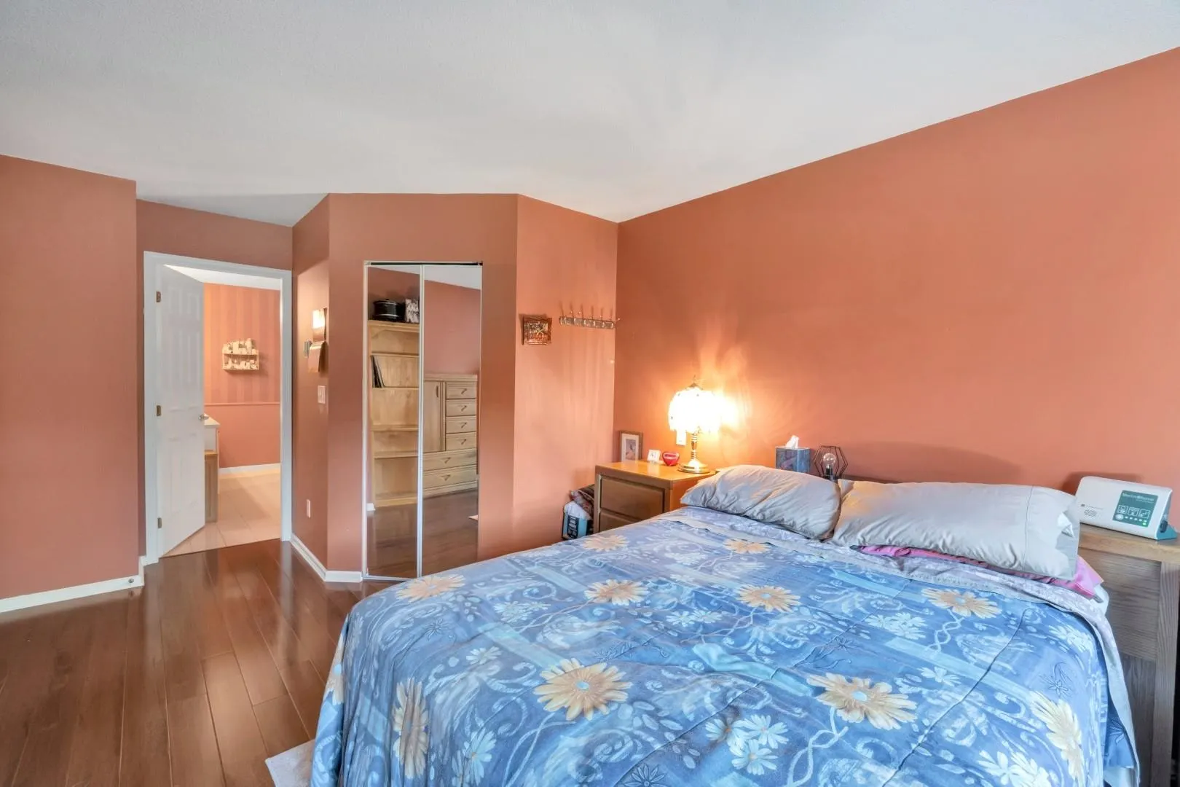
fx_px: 492
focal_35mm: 15
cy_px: 394
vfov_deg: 77.3
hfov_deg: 100.4
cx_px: 590
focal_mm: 10
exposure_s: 1/2.5
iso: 400
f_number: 8
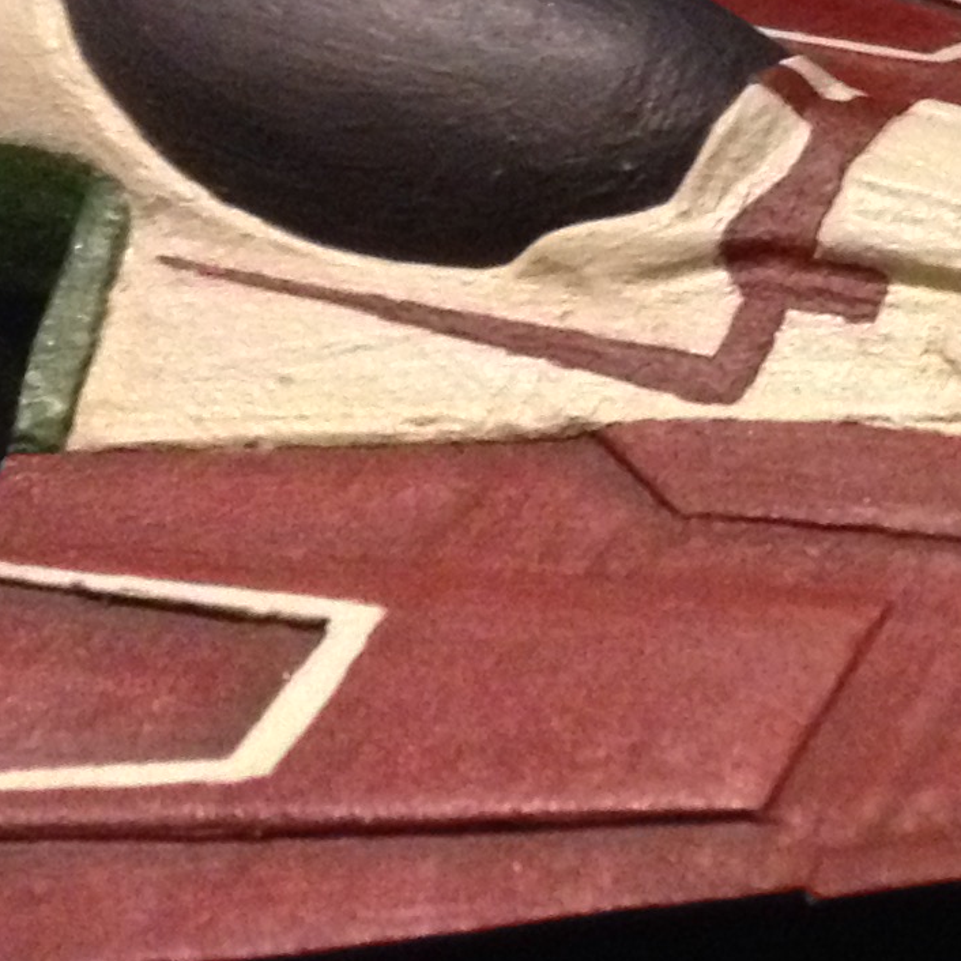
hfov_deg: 11.7
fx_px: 4491
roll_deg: +2.1
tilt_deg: -22.3
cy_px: 108
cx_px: 1410
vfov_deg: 12.1
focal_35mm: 143
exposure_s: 1/17
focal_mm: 4.28
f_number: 2.4
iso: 400
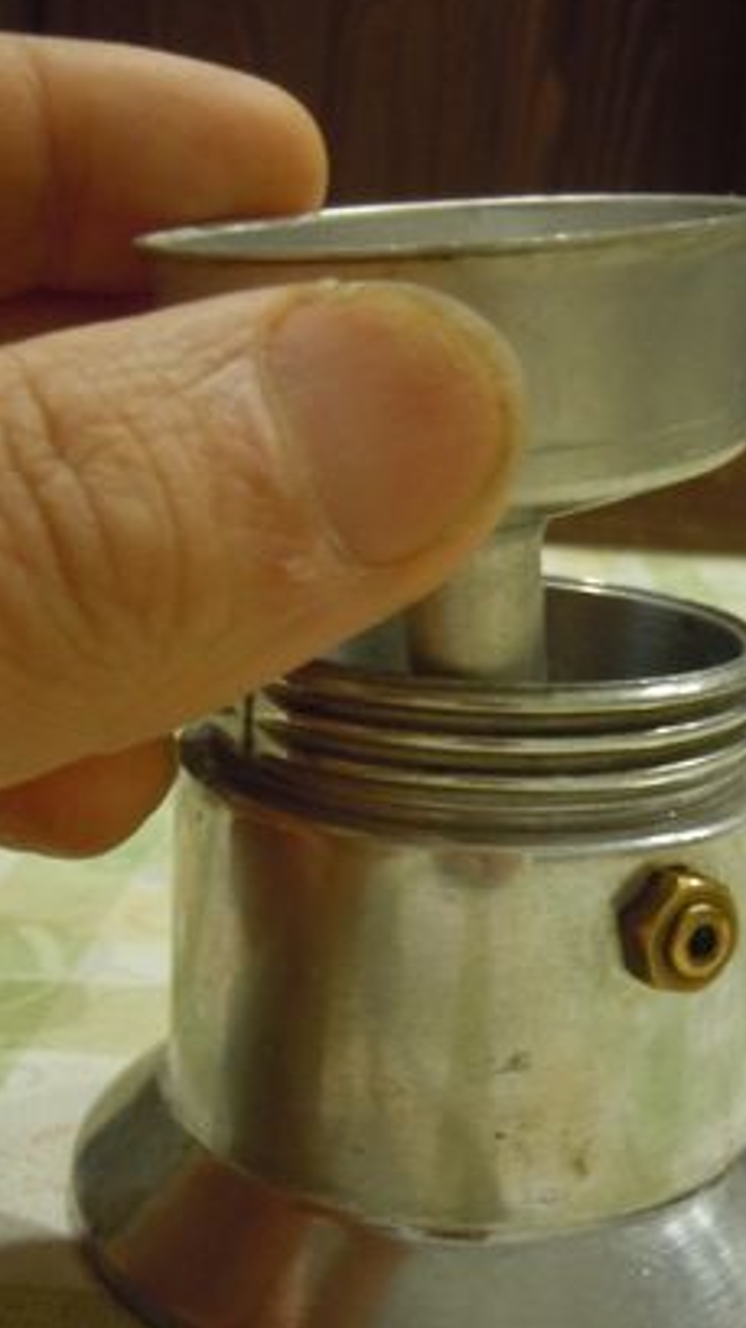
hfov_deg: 25.3
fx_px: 1656
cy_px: 740
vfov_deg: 43.7
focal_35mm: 47
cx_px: 469
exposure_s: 1/8
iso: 400
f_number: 4
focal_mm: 5.9
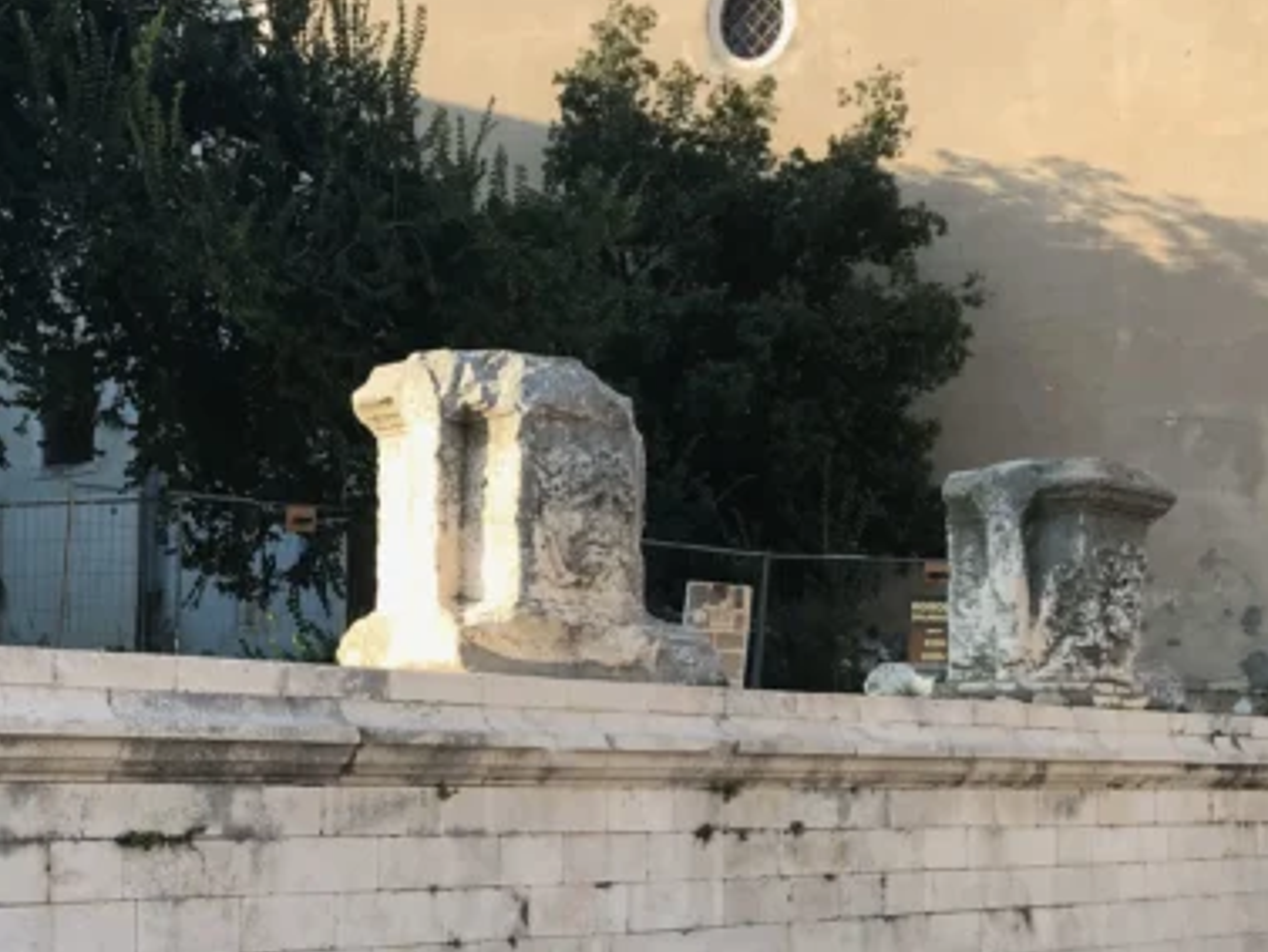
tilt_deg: +2.2
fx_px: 2089
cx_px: 225
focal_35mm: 57
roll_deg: -0.4
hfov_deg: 32.7
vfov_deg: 25.4
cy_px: 713
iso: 20
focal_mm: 3.99
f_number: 1.8
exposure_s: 1/626
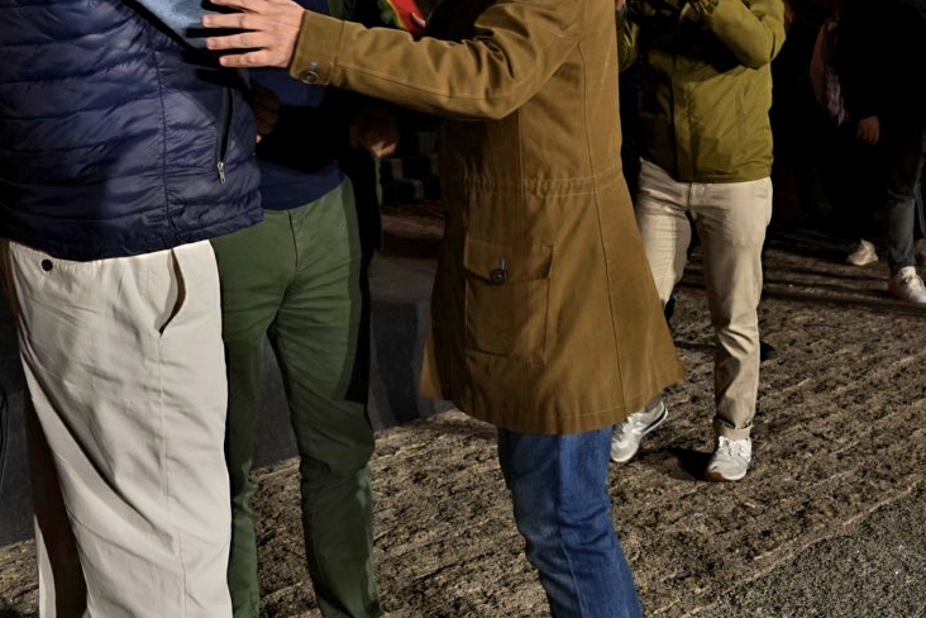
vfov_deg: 24.0
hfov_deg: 37.0
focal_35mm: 53
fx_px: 1363
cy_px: -42
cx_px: 278
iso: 640
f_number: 4
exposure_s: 1/100
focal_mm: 24
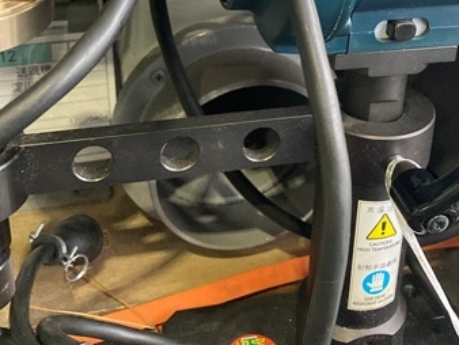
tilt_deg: -22.3
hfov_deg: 36.1
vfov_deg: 26.5
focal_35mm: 53
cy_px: 26
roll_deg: -3.0
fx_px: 703
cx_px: 246
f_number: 1.8
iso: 320
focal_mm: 3.99
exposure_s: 1/42
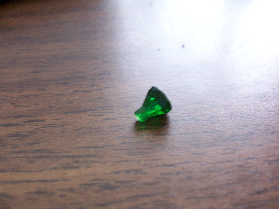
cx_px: 140
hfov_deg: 52.6
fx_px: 282
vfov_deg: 40.7
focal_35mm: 35
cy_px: 104
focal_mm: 6
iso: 140
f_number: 2.8
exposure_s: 1/20
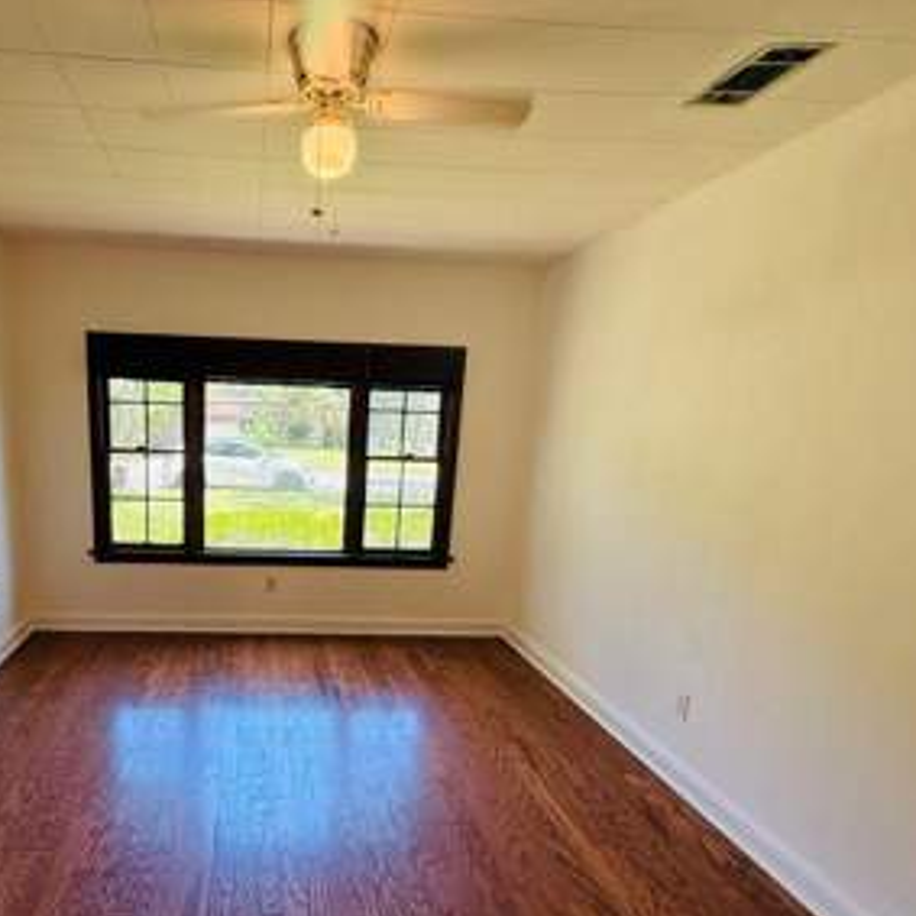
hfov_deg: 69.6
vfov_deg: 71.3
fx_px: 629
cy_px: 553
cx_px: 288
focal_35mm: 21
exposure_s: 1/120
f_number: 2.2
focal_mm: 2.22
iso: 100
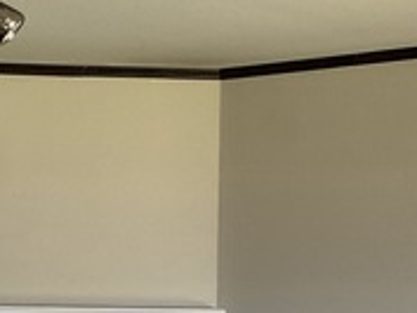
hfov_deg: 18.5
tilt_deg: +0.0
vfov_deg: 14.0
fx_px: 1266
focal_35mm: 105
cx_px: 68
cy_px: 275
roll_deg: +0.8
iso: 80
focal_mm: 3
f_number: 1.8
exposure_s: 1/60
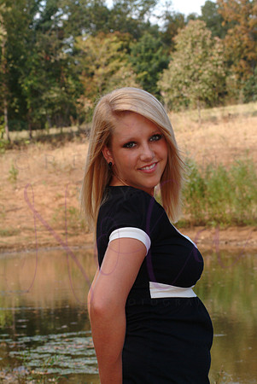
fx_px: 1266
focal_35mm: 118
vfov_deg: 17.3
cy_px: 192
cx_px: 128
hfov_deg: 11.6
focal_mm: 79
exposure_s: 1/125
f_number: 11
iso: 400
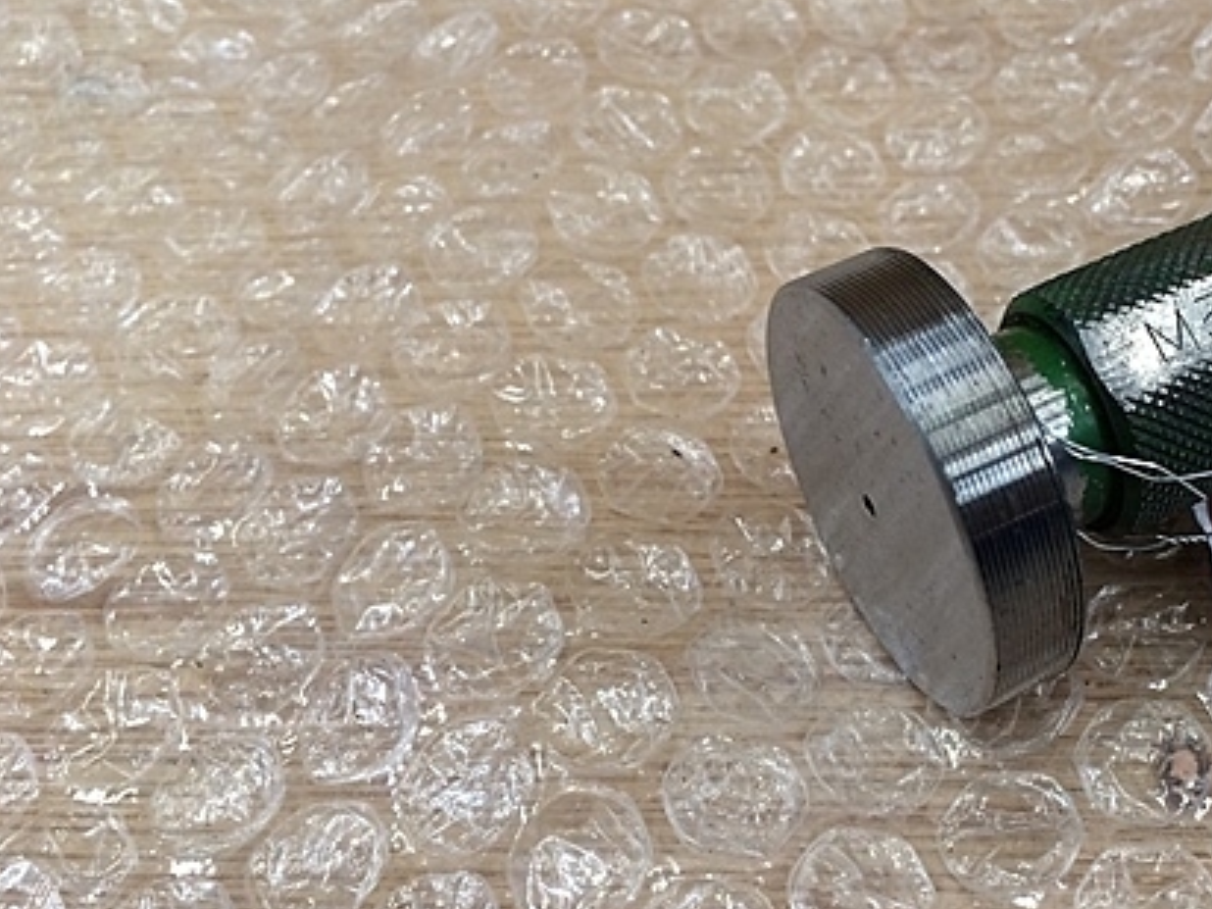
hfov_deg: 40.9
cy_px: 535
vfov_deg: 32.1
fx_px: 1576
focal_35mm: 45
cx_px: 903
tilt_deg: -54.9
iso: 40
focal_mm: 4.15
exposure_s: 1/30
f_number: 2.2
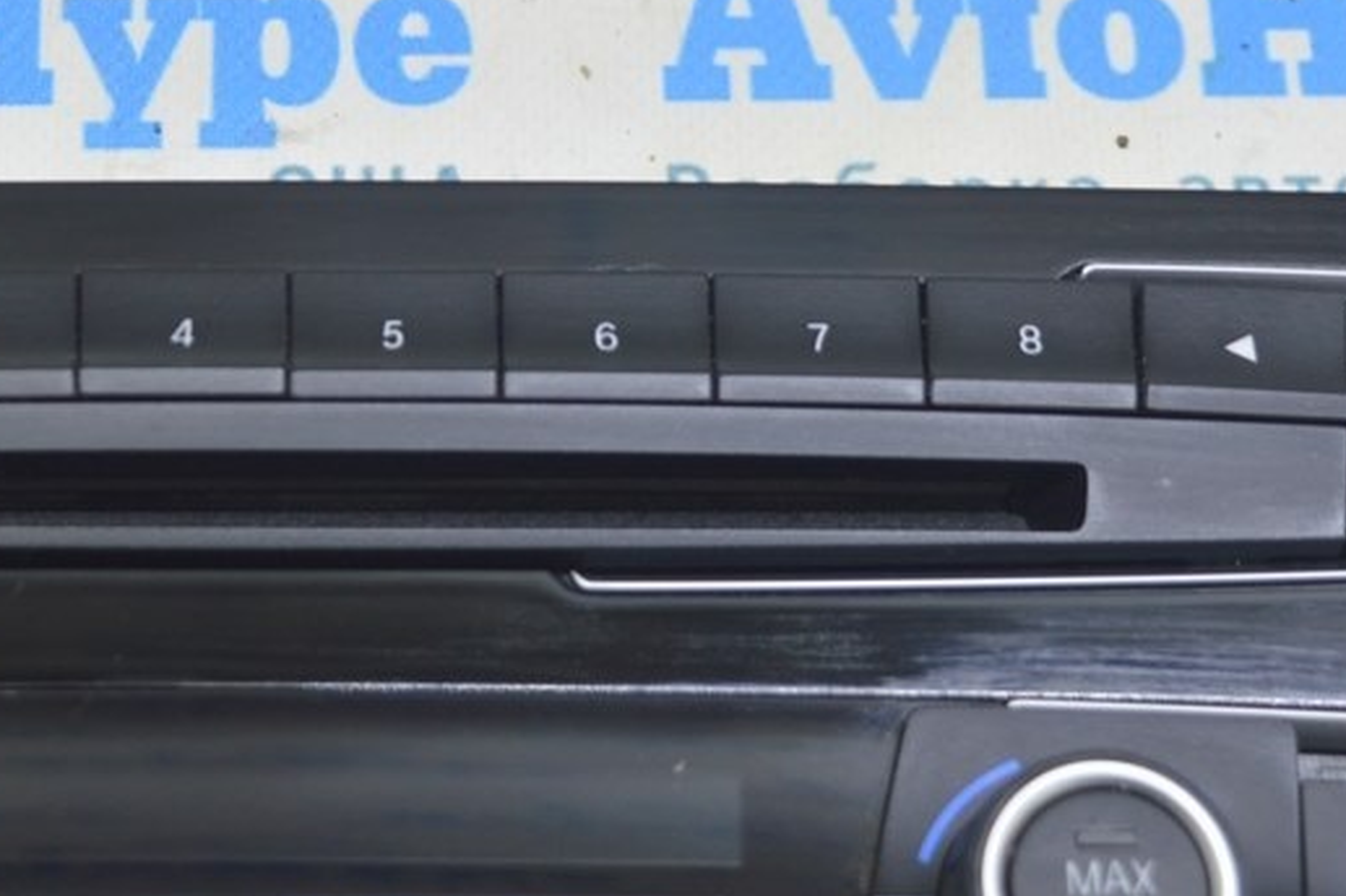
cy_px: 139
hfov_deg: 20.0
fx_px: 3774
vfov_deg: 13.4
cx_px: 297
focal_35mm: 101
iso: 400
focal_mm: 34
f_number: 5.6
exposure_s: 1/20
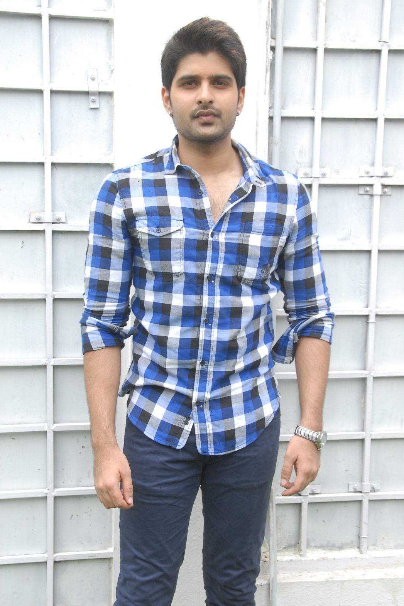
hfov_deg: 27.5
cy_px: 300
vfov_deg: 40.3
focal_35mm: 49
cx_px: 199
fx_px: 825
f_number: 9
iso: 320
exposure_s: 1/125
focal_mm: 32
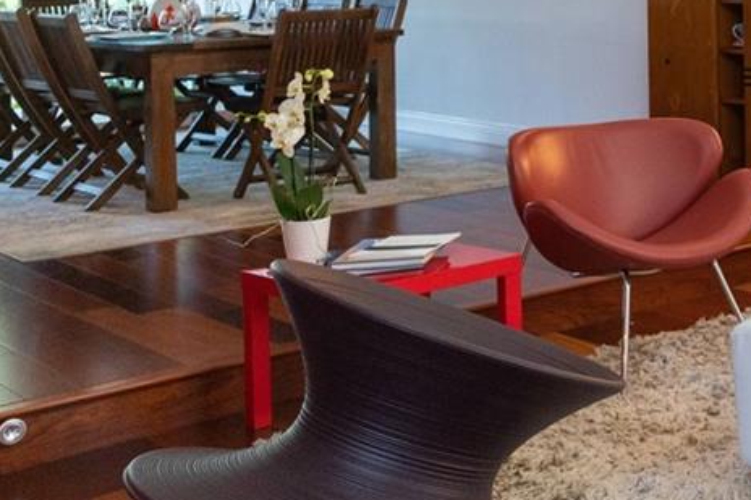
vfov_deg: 18.9
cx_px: 1033
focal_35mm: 69
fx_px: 1439
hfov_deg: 24.6
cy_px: -50
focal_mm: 20
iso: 1600
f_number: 2.8
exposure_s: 1/400
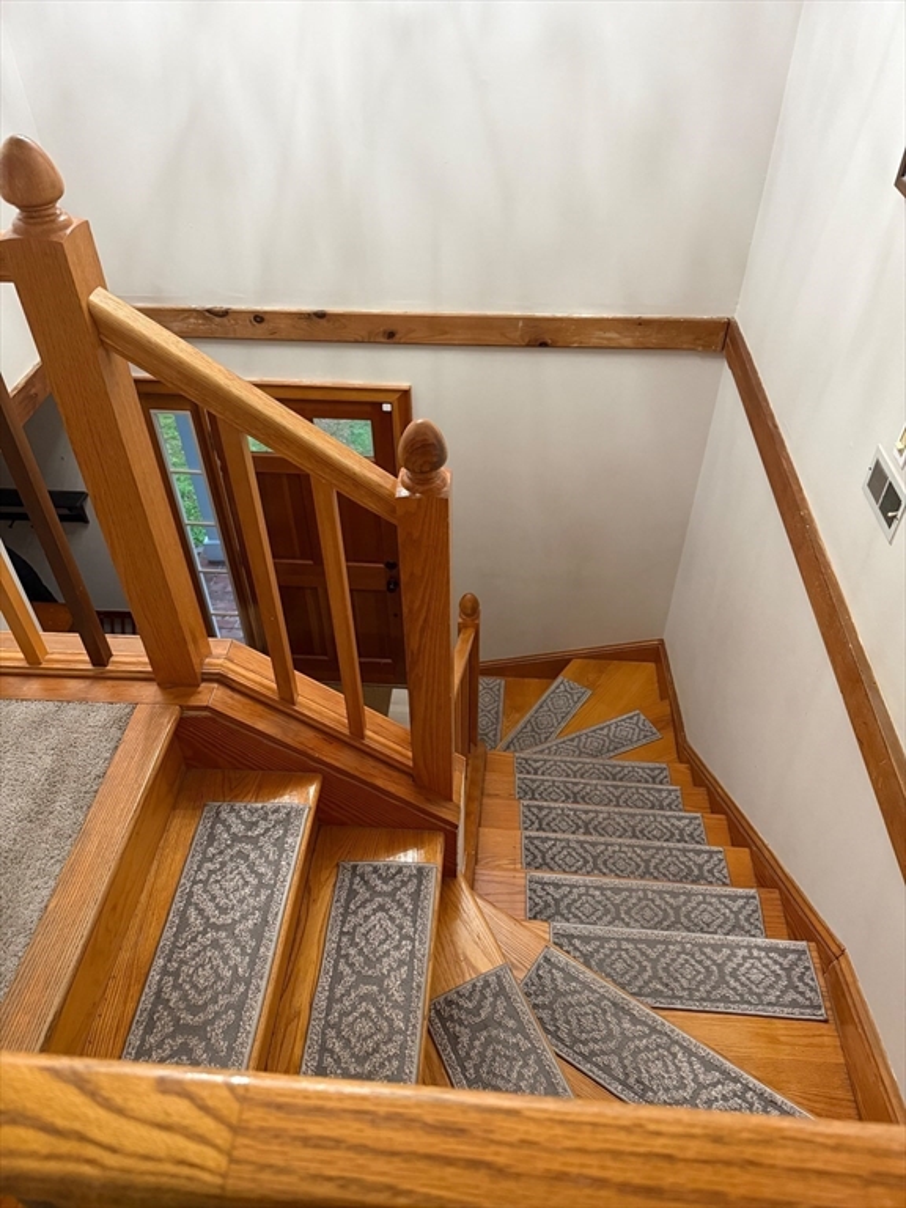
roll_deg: +1.6
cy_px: 604
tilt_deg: -41.7
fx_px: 838
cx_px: 453
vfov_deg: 71.6
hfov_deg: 56.8
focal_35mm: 24
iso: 500
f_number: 1.78
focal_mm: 6.76
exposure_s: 1/60
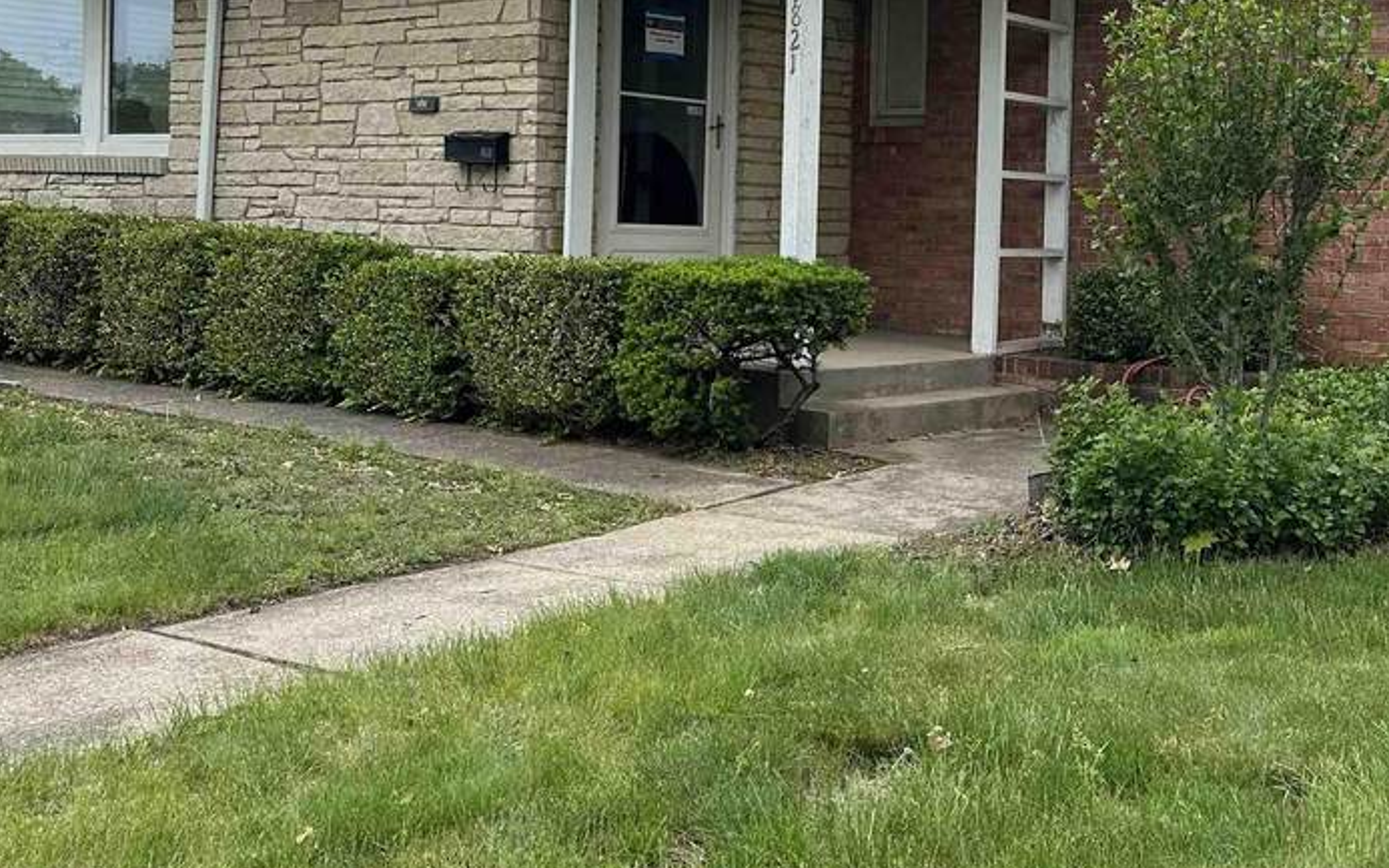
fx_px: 1779
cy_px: 223
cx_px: 1050
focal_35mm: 47
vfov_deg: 27.1
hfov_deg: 41.3
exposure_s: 1/1473
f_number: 1.78
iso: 80
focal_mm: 6.86
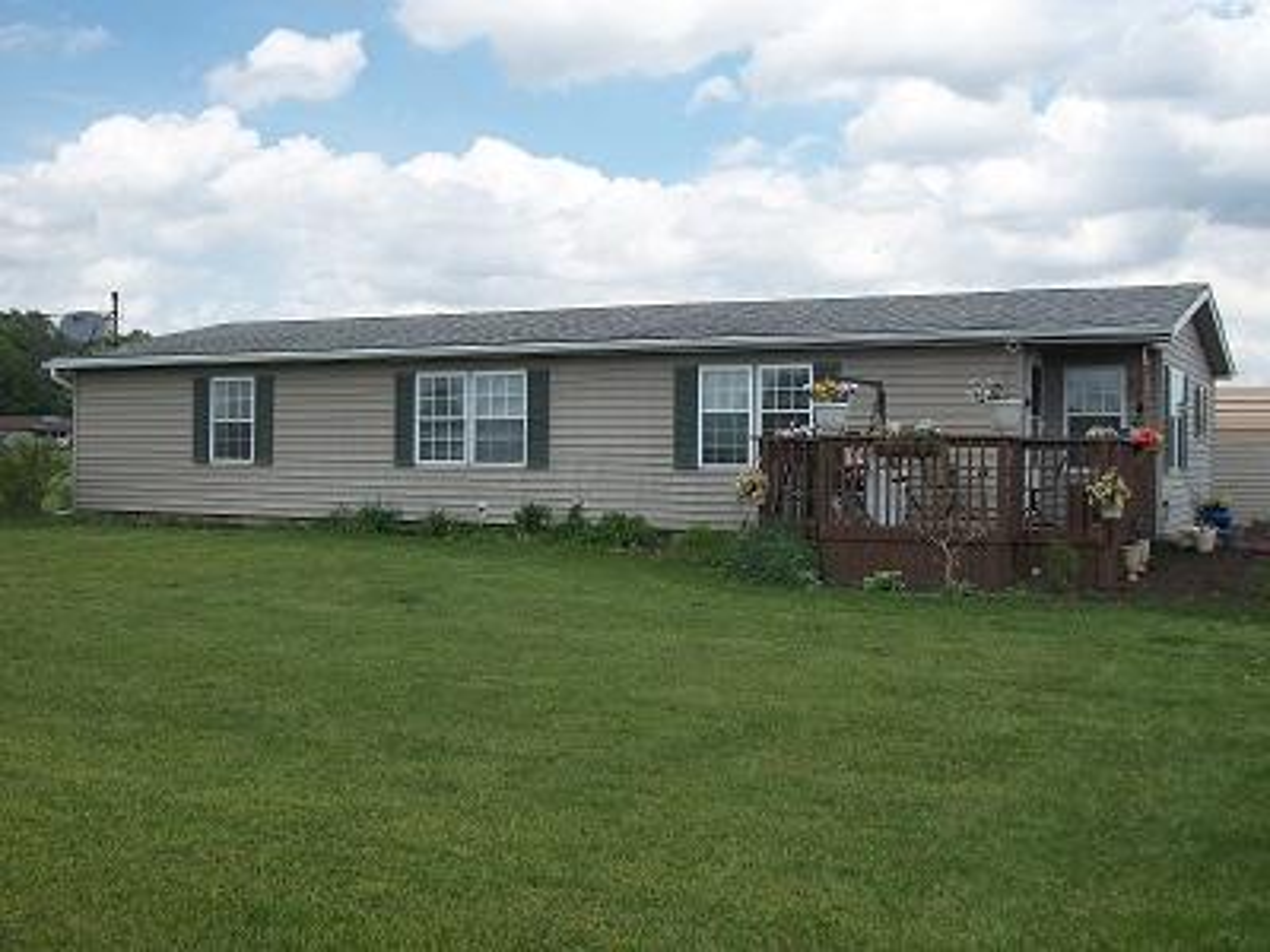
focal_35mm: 40
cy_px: 476
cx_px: 635
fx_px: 1468
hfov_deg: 46.8
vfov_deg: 36.0
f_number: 9.9
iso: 80
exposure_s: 1/125
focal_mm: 7.1
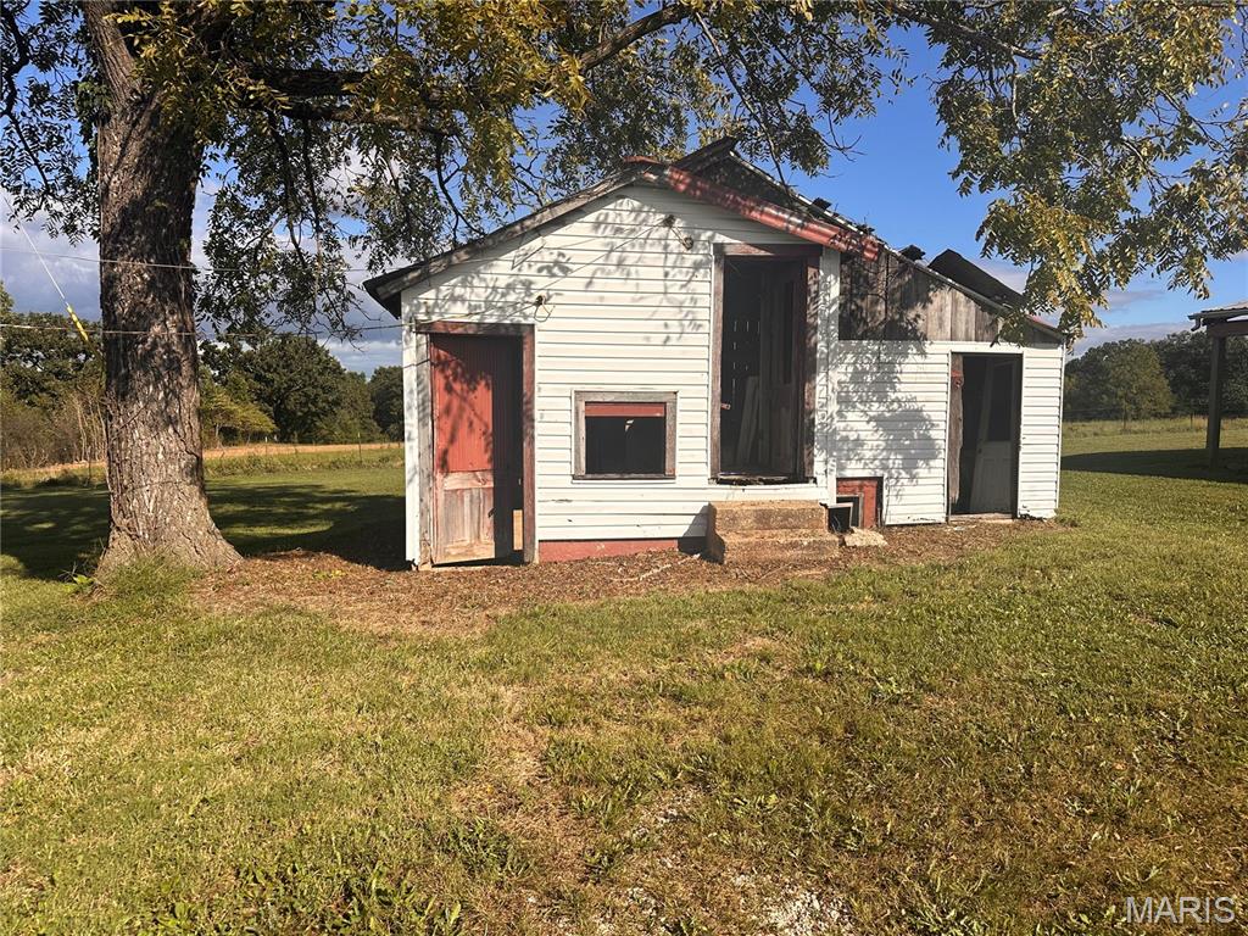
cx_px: 624
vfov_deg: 56.8
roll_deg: -0.6
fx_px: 865
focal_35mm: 24
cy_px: 468
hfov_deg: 71.6
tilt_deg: -6.4
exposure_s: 1/6623
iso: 80
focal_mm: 6.86
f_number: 1.78
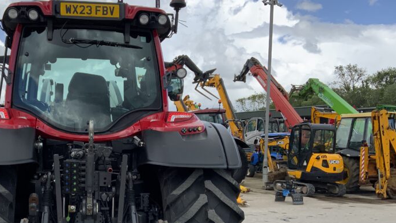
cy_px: 166
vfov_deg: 25.2
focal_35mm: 47
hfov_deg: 42.9
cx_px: 121
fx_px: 494
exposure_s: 1/1221
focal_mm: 3
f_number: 1.8
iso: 16
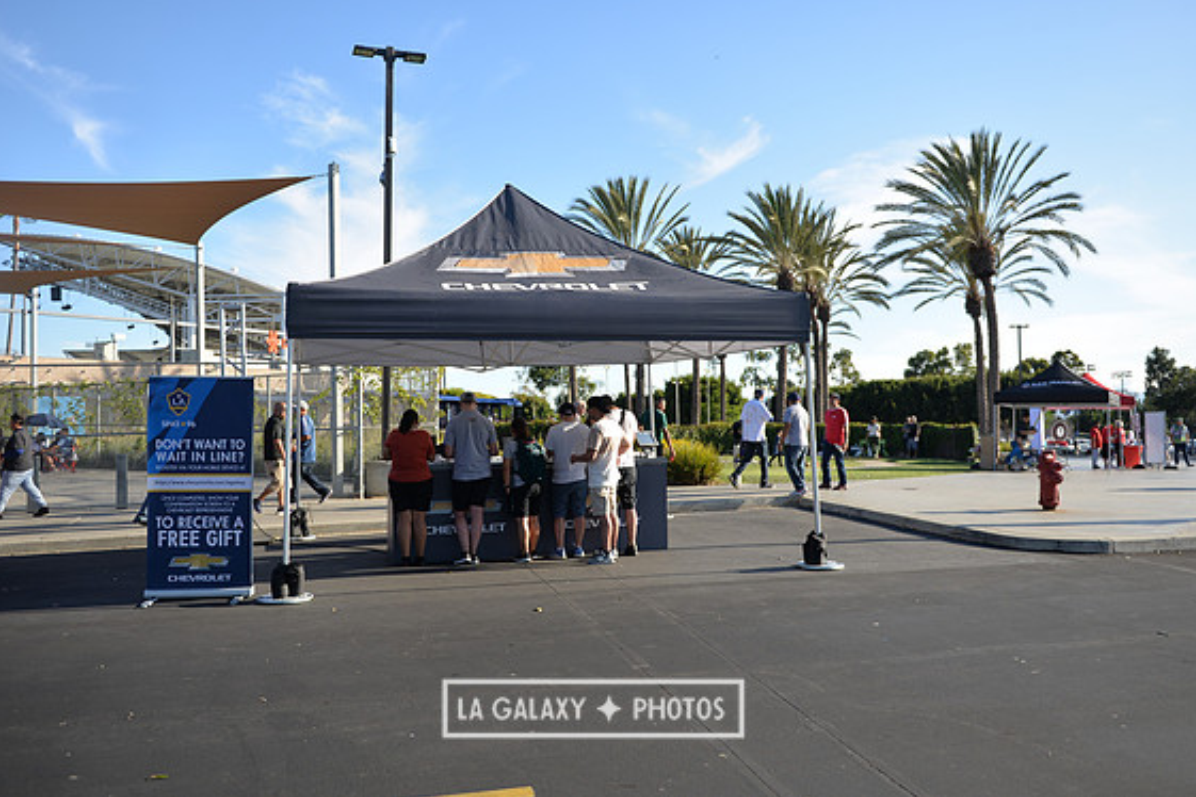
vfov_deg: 43.6
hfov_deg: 61.9
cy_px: 389
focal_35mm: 30
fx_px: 997
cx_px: 593
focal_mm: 29
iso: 100
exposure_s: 1/1250
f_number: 2.8
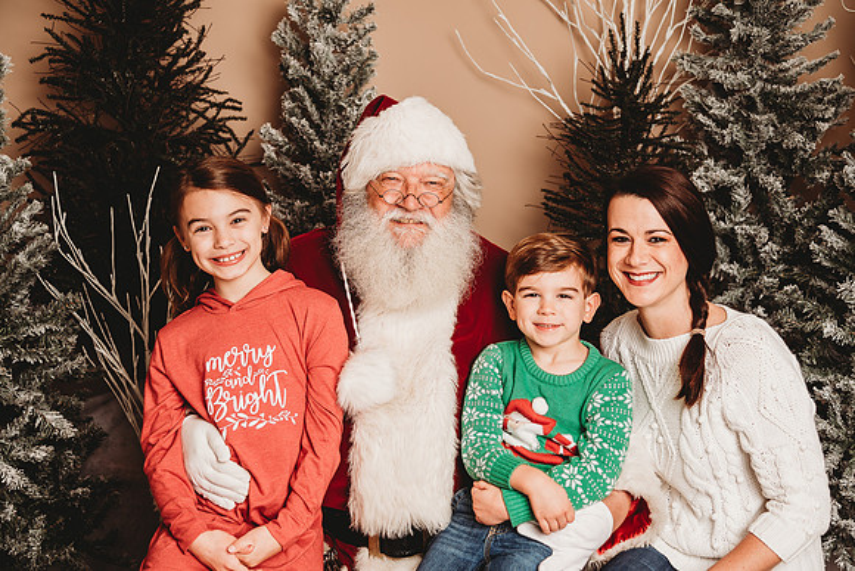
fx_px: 1188
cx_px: 428
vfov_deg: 27.0
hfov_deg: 39.6
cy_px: 286
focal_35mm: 50
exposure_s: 1/160
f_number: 4
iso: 100
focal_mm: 50
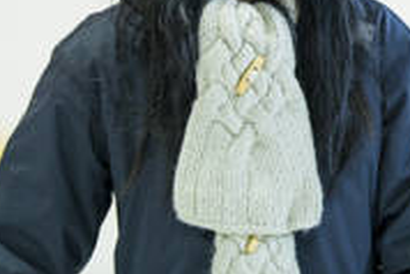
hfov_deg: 2.9
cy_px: 28
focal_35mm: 707
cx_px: 466
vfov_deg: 1.9
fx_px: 8058
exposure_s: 1/250
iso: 1000
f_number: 2
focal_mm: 200
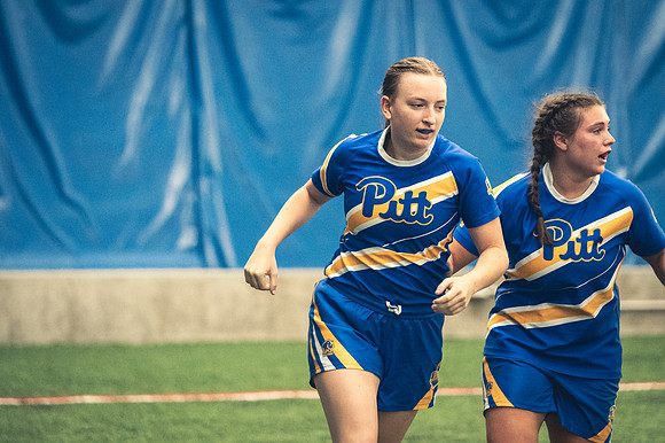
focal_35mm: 247
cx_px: 332
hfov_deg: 8.3
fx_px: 4560
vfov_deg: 5.6
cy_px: 222
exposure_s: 1/500
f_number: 2.8
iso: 12800
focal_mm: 165
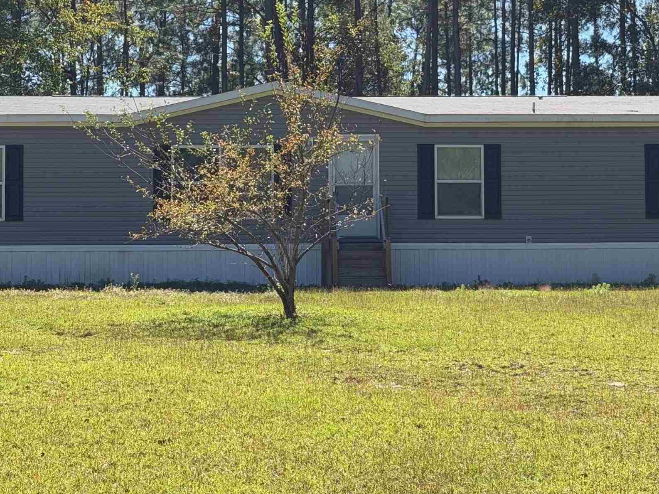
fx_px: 1770
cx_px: 339
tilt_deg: +3.1
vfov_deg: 15.8
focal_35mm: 93
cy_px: 158
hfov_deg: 21.1
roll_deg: +0.5
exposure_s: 1/2577
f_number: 1.78
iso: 80
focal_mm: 6.76
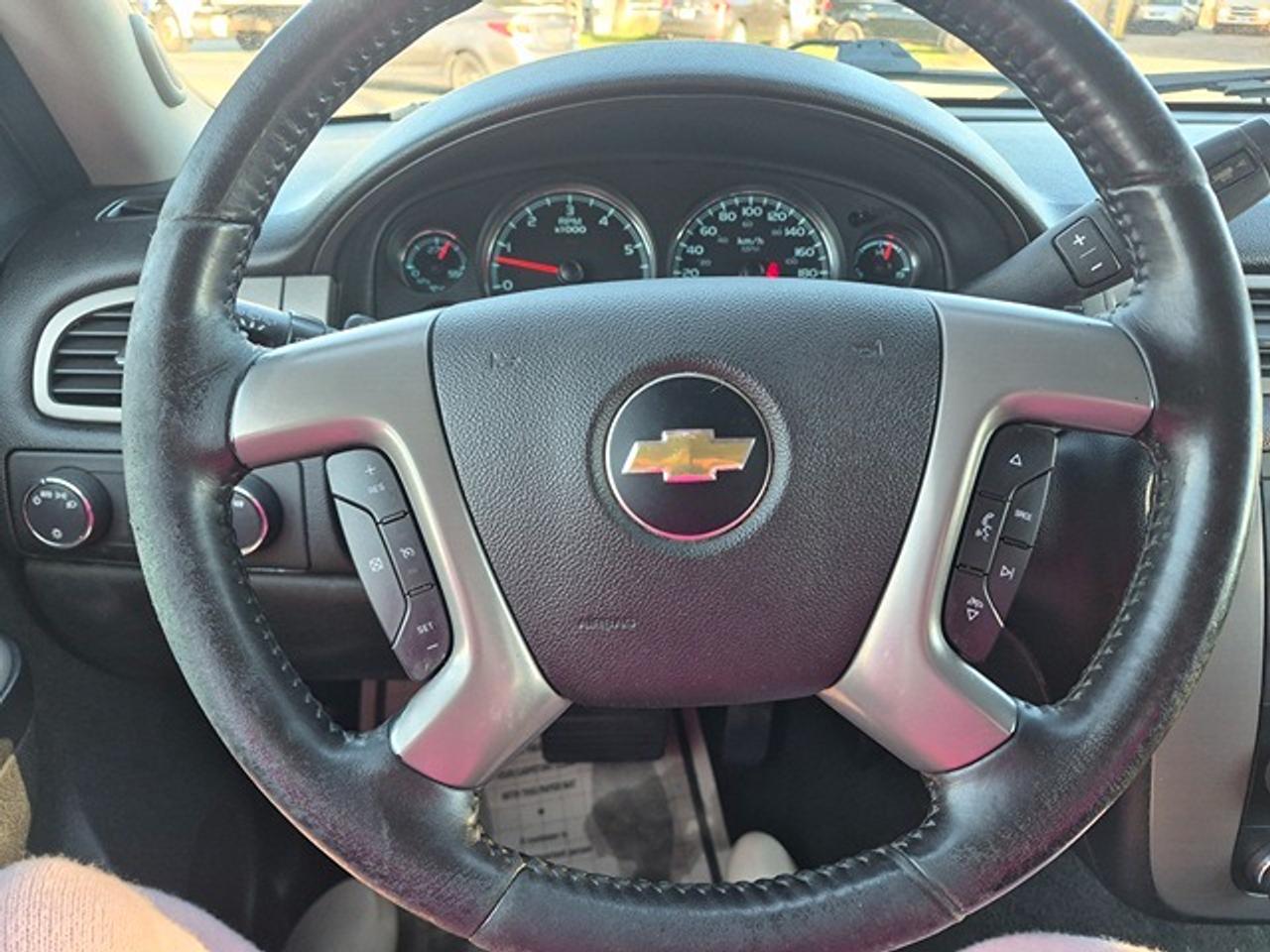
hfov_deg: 73.9
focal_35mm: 23
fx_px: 844
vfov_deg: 58.9
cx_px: 635
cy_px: 476
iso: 200
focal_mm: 5.4
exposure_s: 1/180
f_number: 1.8
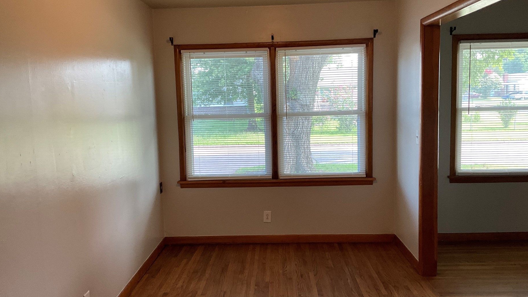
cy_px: 147
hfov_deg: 59.5
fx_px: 462
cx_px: 260
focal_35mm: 33
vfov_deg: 35.6
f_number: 1.8
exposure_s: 1/60
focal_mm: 3
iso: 100
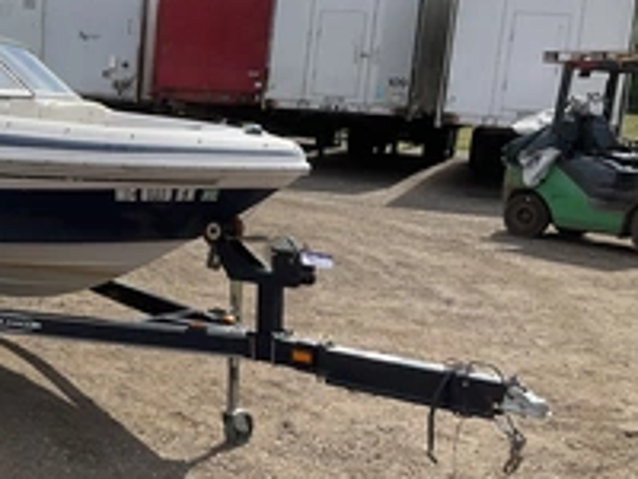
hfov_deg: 31.4
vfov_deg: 25.2
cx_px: 45
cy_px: 252
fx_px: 1069
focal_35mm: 58
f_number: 1.8
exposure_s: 1/1984
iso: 25
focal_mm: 3
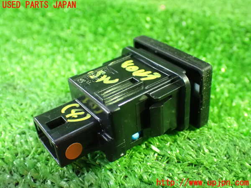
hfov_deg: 45.8
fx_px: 297
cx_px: 126
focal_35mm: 41
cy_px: 94
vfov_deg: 35.1
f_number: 2.8
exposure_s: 1/25
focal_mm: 7.31
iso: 1600
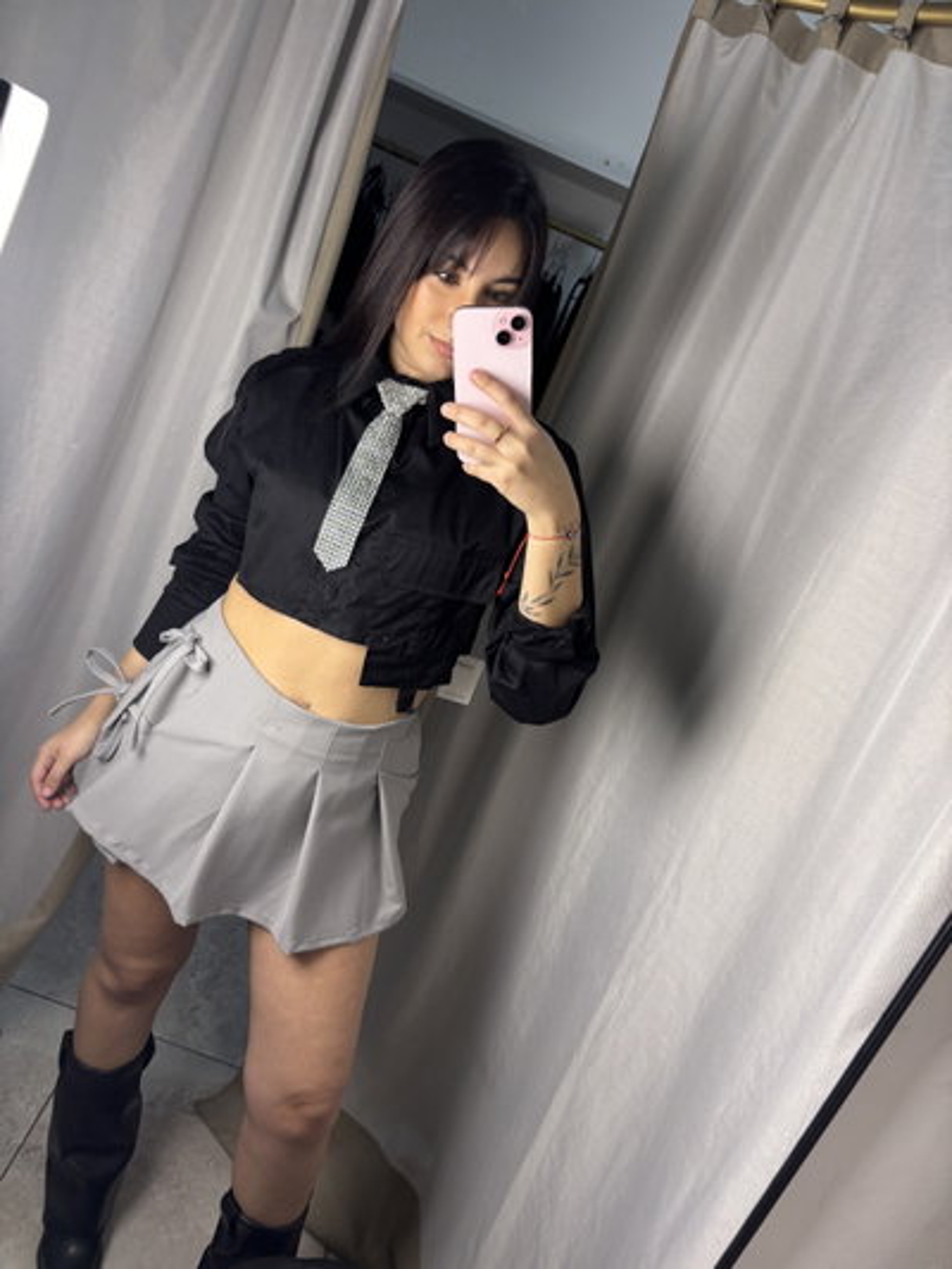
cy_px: 634
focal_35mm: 26
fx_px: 953
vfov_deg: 67.3
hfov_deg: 53.1
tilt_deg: -16.2
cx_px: 476
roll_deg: -24.0
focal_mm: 5.96
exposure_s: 1/291
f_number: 1.6
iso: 50
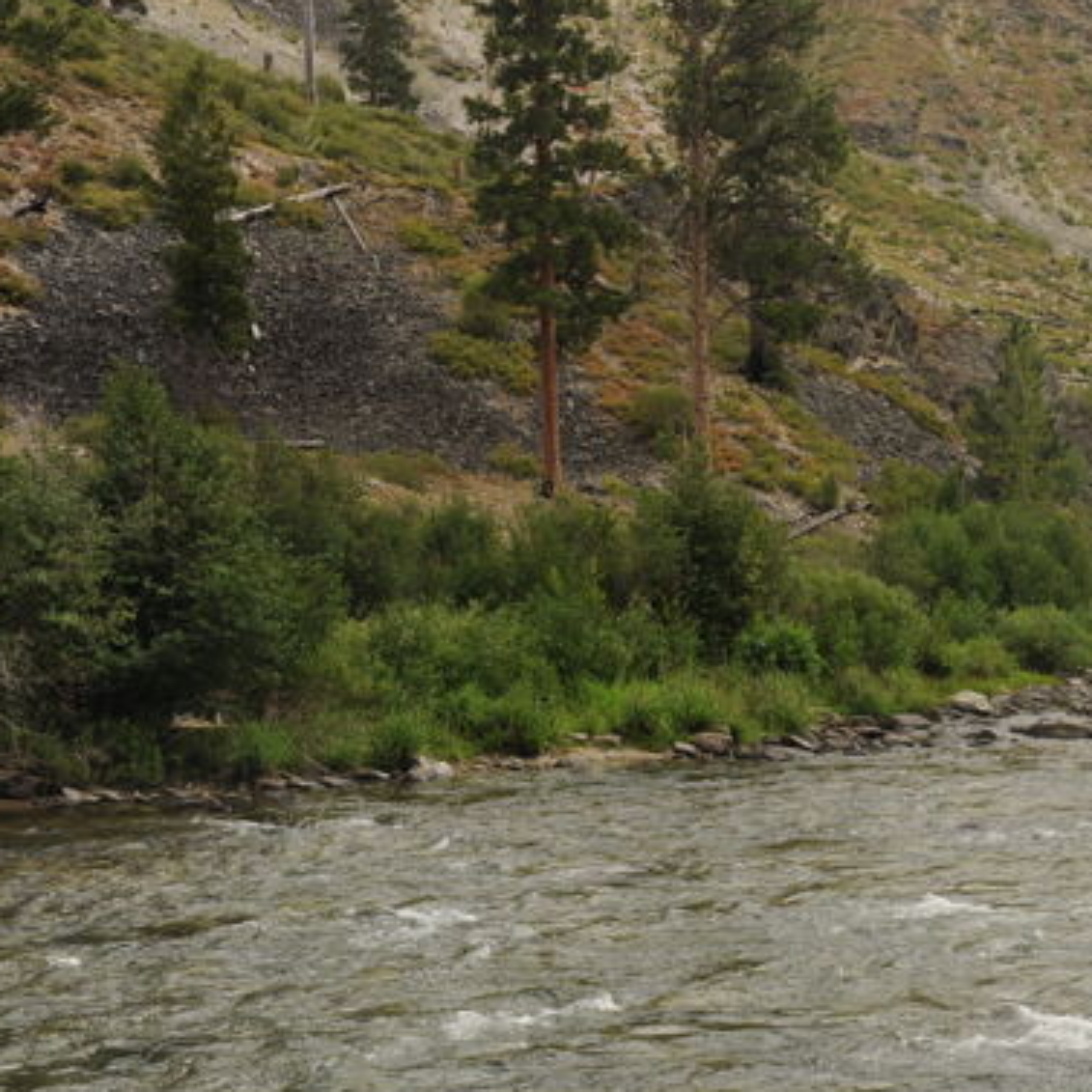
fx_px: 2248
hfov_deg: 25.8
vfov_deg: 27.2
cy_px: 649
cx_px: 1112
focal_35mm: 63
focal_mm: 35
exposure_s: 1/250
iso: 200
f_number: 8
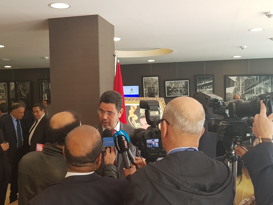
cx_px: 136
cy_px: 102
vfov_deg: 53.1
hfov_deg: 67.3
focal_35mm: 26
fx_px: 205
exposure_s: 1/53
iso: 80
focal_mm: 4.2
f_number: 1.7
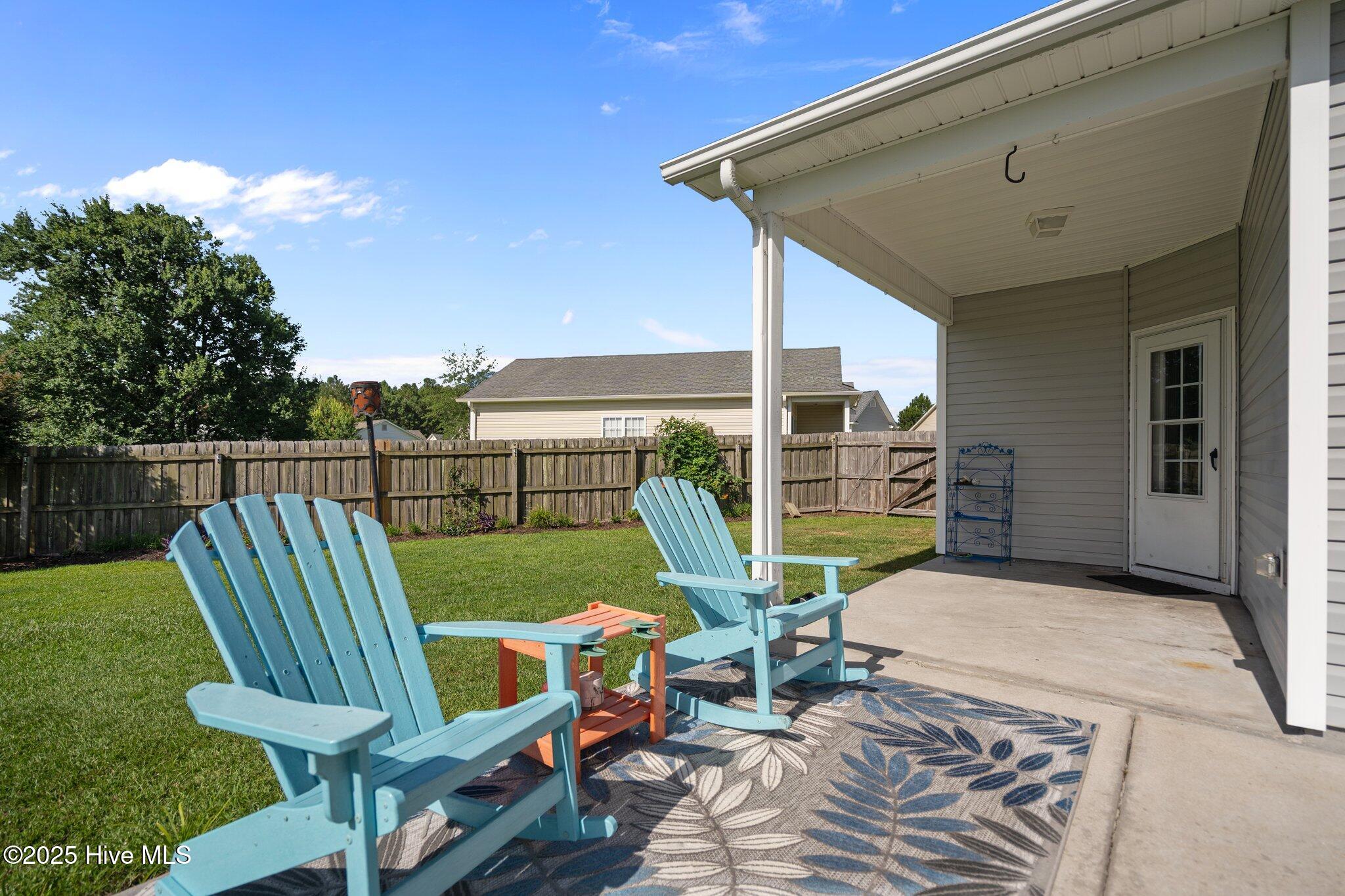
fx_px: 598
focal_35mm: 16
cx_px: 672
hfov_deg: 96.7
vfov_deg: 73.7
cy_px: 448
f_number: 4
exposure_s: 1/3200
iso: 200
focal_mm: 16
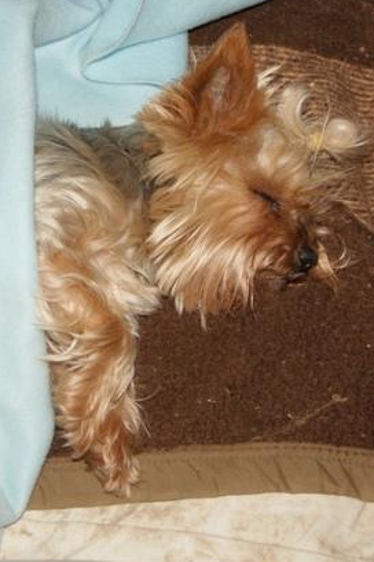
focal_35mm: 53
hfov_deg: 25.5
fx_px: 826
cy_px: 245
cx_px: 197
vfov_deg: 37.5
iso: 400
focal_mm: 30
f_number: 5.6
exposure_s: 1/60
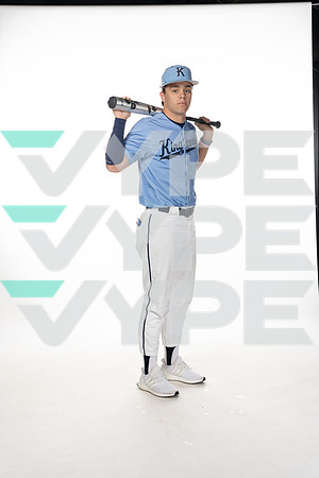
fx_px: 665
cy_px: 239
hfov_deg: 27.0
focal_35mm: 50
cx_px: 160
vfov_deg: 39.6
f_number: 6.3
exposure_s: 1/250
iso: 400
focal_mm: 50
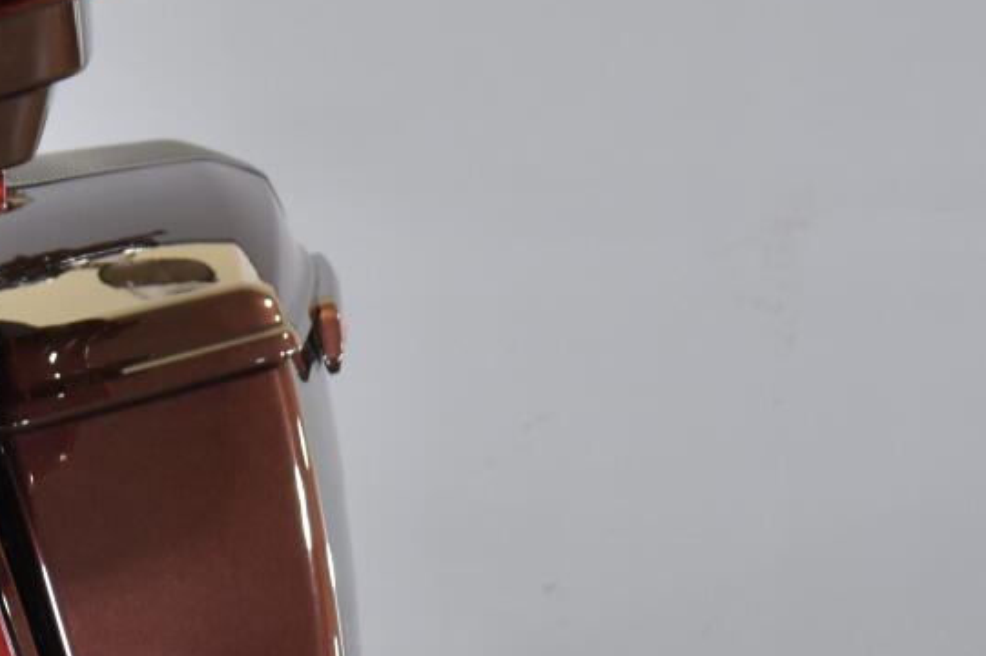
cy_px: 314
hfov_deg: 12.3
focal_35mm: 161
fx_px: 4403
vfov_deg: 8.5
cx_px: -348
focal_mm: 29
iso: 400
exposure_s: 1/13
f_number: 4.2
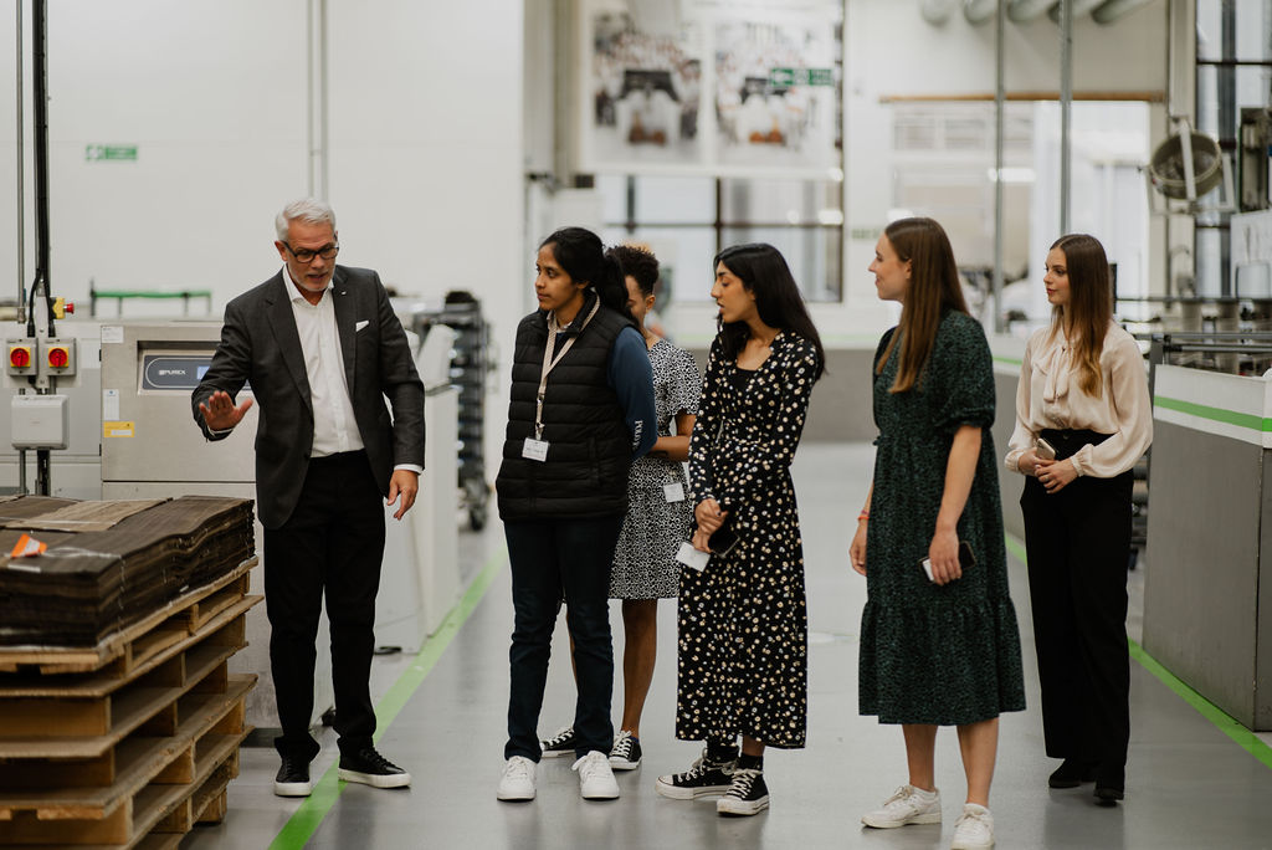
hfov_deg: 23.9
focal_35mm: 85
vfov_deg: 16.1
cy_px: 425
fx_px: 3005
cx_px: 636
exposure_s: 1/100
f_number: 2
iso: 80
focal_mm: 85
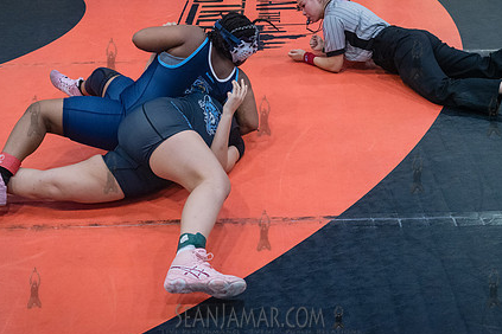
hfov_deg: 41.1
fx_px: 669
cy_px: 115
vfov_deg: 27.9
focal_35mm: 48
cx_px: 263
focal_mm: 35
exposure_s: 1/400
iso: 8000
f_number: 4
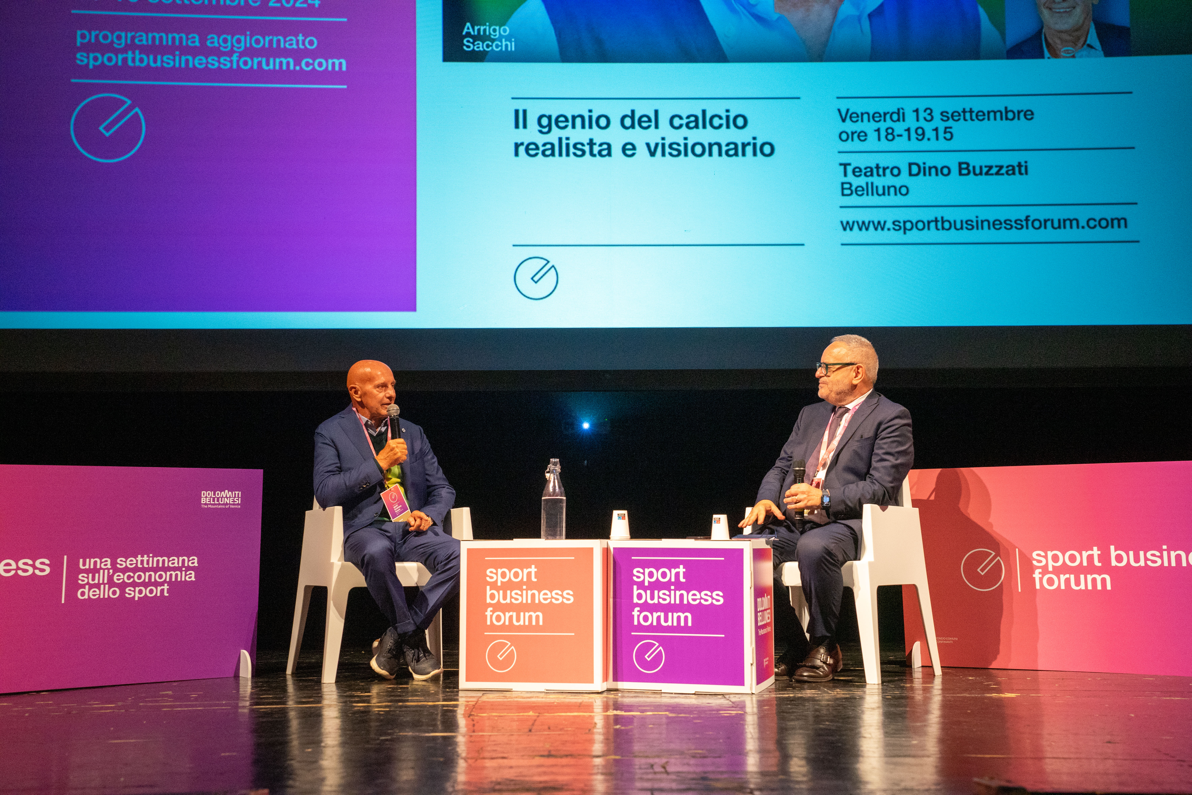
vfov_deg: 30.5
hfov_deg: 44.5
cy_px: 398
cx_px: 596
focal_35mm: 44
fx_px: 1457
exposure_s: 1/100
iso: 2500
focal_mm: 44
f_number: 4.5
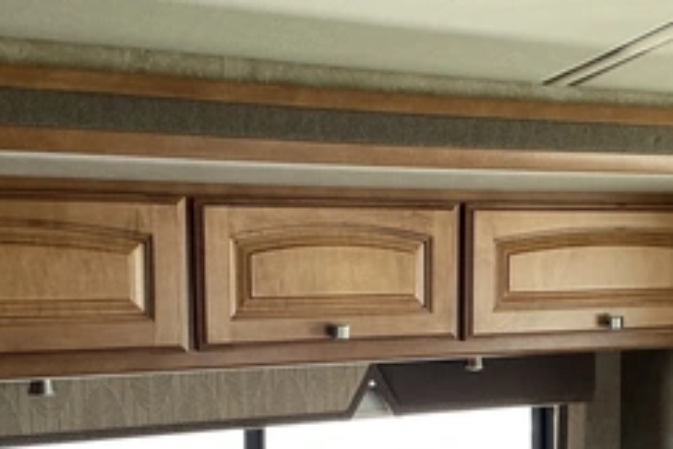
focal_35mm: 48
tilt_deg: -4.2
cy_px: 341
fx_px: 897
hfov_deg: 41.1
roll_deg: +1.7
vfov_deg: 27.7
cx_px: 371
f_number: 1.8
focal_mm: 3
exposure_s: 1/122
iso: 50
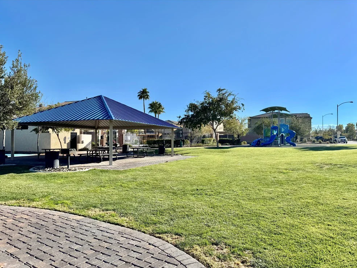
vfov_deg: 54.9
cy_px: 139
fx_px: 258
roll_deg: +0.2
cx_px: 177
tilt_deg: -0.2
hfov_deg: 69.4
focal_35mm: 25
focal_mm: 6.76
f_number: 1.78
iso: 80
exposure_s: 1/4950
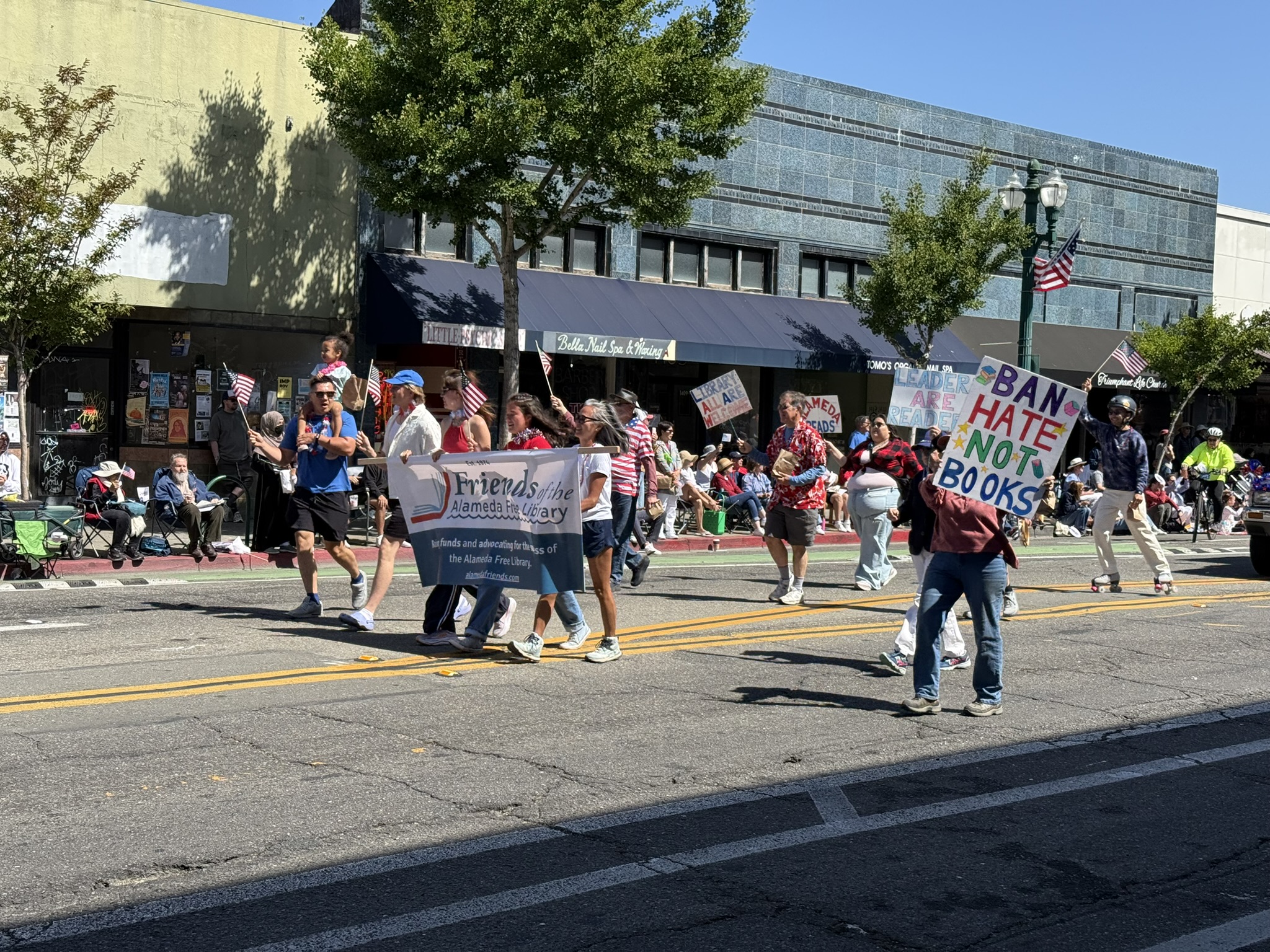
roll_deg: -2.4
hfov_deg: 39.7
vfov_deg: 30.3
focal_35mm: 48
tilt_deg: -1.6
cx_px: 635
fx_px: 1761
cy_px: 476
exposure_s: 1/3226
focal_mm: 6.76
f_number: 1.78
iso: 64
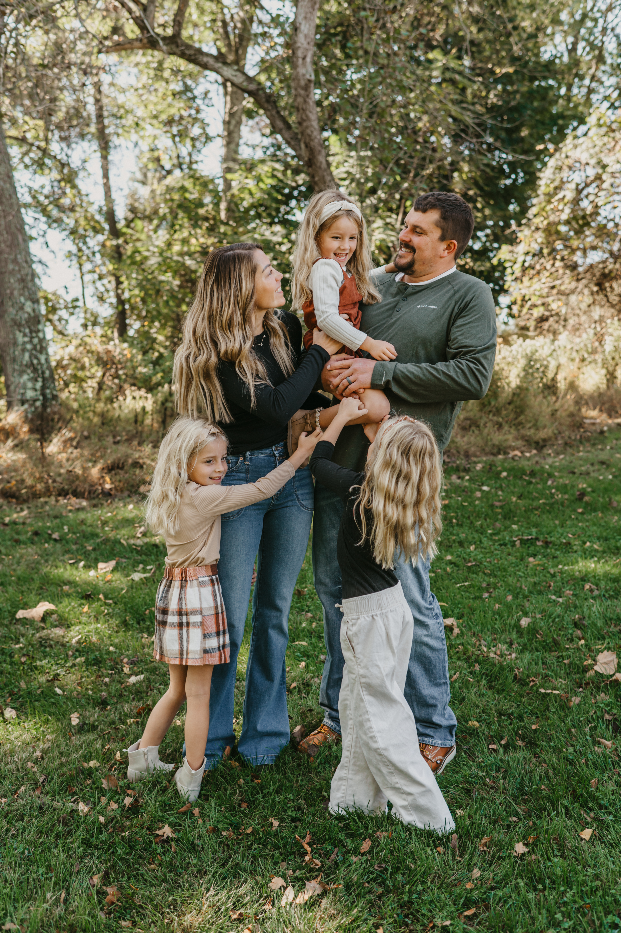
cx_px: 310
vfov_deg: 54.5
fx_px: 907
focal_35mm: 35
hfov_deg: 37.8
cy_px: 466
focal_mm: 35
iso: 250
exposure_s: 1/400
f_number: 3.2
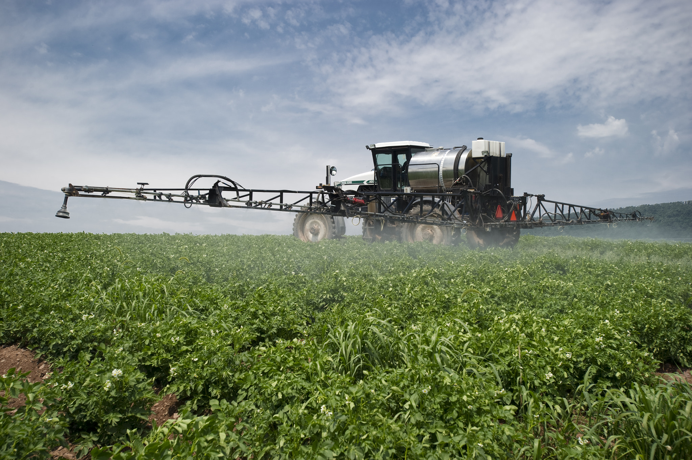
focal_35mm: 35
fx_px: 672
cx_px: 346
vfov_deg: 37.8
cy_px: 230
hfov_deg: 54.5
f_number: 9
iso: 200
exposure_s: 1/320
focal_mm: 35
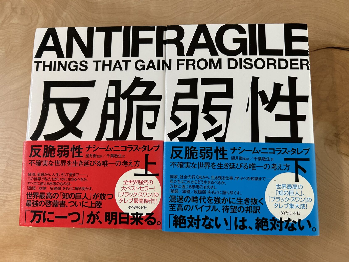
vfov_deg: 53.1
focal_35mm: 26
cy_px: 131
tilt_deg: -81.3
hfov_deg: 67.3
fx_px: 262
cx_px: 174
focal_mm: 5.7
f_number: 1.5
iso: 200
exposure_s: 1/50
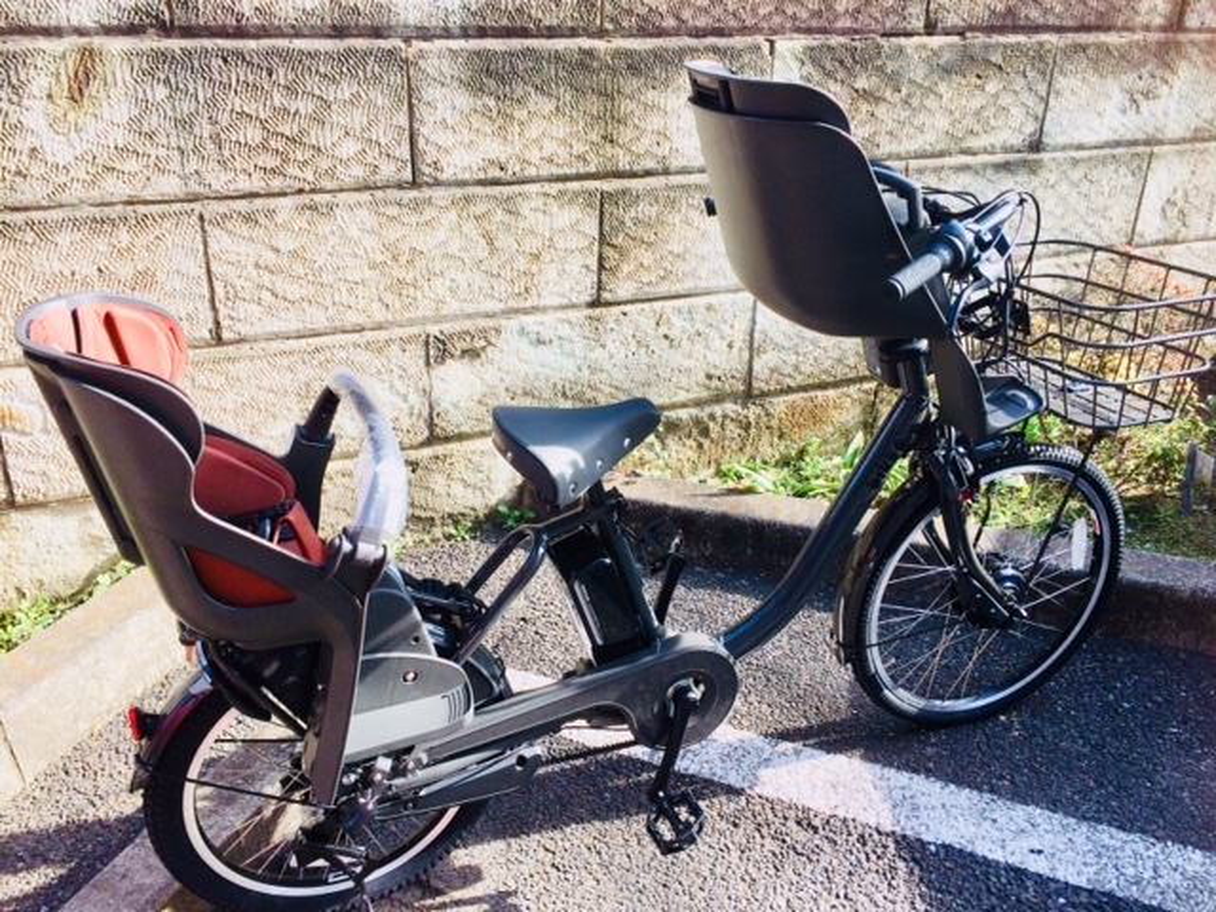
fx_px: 1019
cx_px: 608
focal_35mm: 29
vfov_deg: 48.2
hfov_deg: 61.7
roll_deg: -0.8
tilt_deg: -25.2
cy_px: 456
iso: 32
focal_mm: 4.15
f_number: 2.2
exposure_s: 1/406
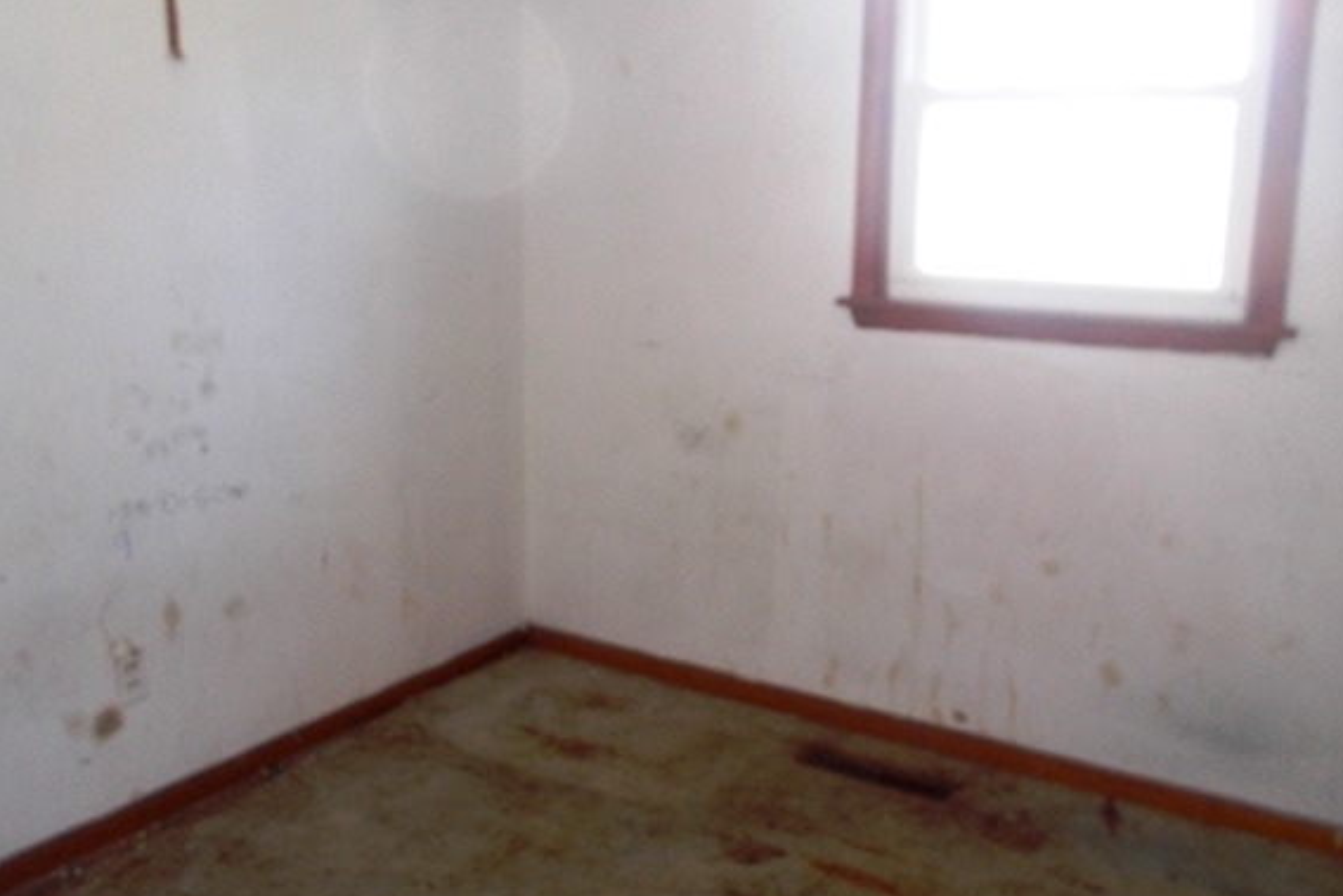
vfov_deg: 38.9
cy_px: 414
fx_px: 1269
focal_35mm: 34
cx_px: 714
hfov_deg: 55.7
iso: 100
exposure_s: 1/25
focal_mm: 4.1
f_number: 3.3
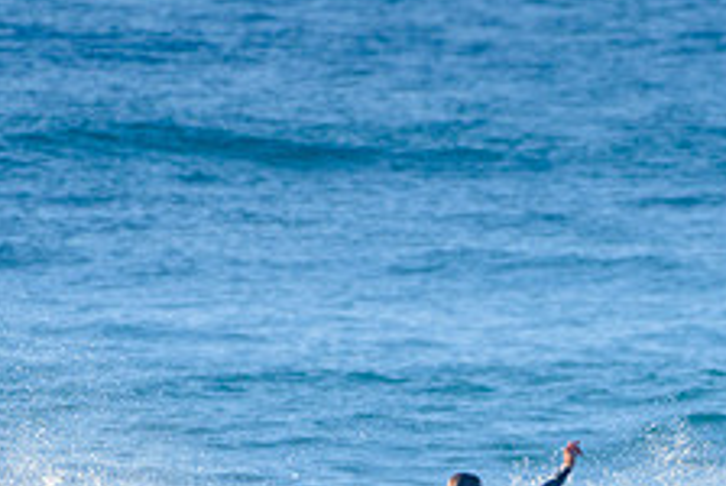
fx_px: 32026
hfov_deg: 1.3
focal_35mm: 1586
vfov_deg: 0.9
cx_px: 541
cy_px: 575
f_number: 5.6
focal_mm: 500
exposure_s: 1/2000
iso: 220
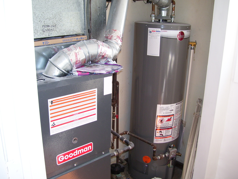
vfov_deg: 38.7
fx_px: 254
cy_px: 90
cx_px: 119
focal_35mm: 37
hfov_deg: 50.1
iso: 80
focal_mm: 6
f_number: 2.7
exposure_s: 1/60
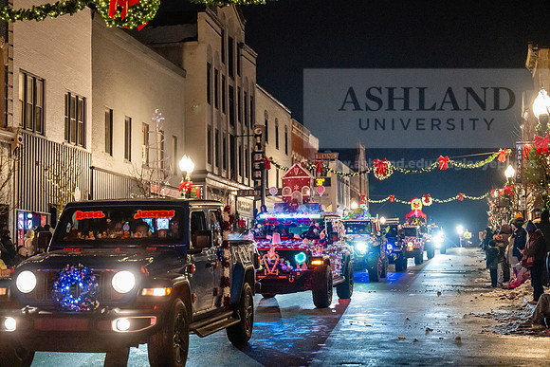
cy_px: 184
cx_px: 275
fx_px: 1070
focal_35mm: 70
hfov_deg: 28.8
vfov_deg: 19.5
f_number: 3.2
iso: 5000
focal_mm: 70
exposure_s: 1/200
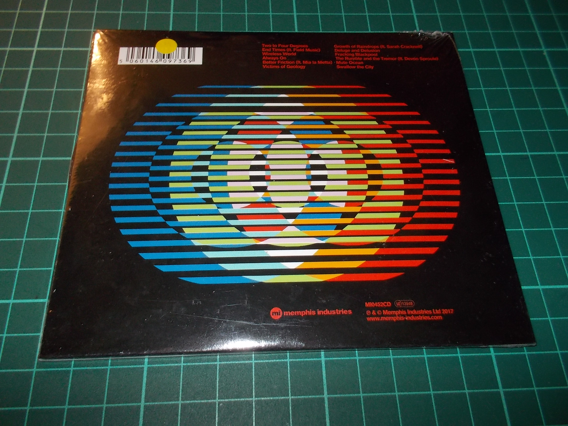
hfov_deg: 61.7
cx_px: 284
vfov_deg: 48.2
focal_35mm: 29
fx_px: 476
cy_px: 213
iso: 200
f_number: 3.3
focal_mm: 4.1
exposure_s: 1/30
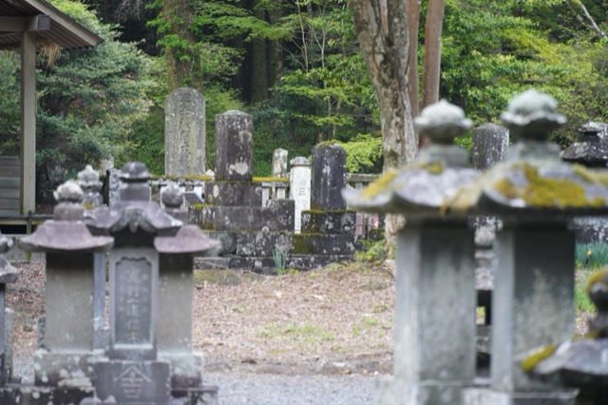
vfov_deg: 6.9
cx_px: 304
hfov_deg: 10.3
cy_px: 202
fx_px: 3376
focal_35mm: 200
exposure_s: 1/250
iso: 1600
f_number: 5.6
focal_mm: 200
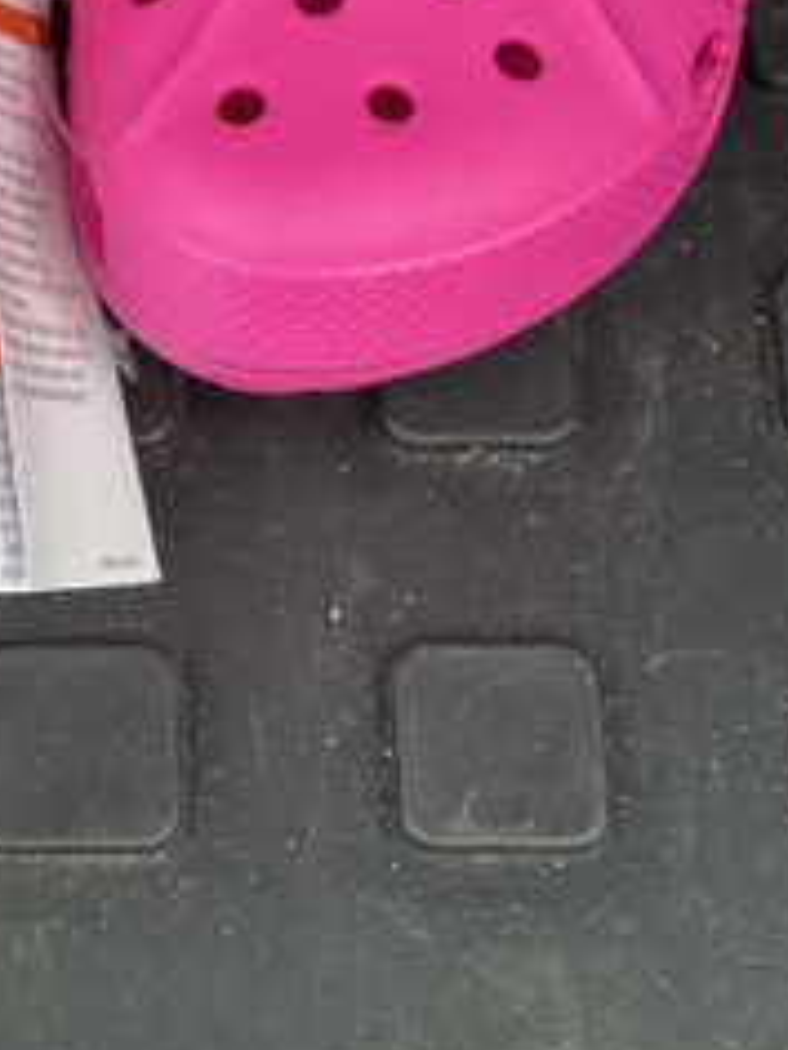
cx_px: 51
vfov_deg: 17.5
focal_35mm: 110
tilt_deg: -61.2
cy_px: 18
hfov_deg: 13.3
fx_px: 3339
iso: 25
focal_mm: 6
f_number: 2
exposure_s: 1/190
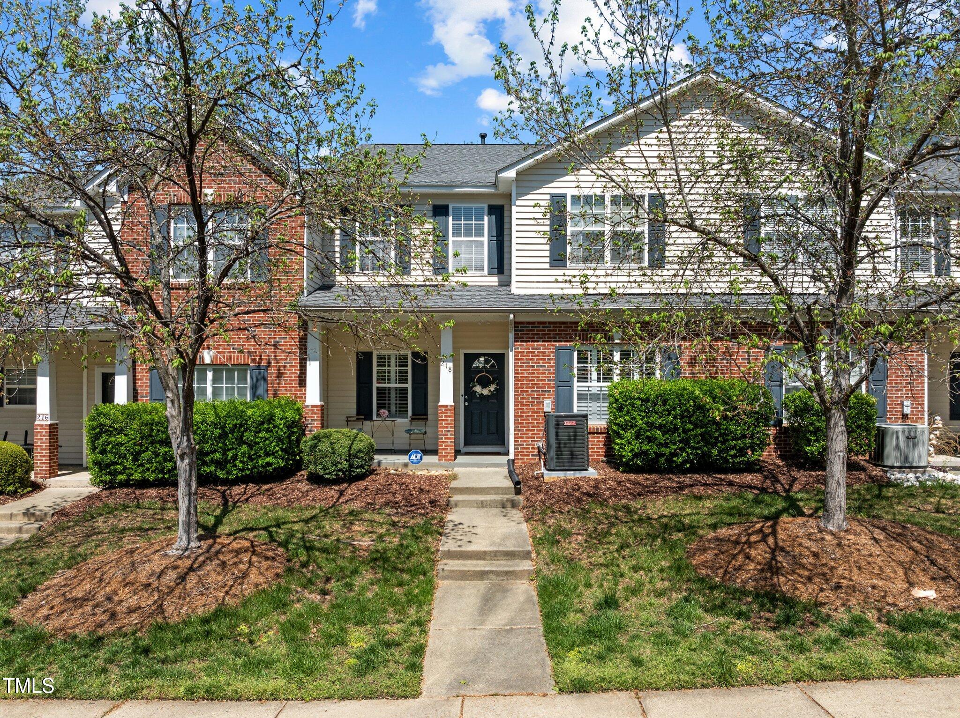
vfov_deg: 56.8
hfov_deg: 71.6
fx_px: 665
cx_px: 480
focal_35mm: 24
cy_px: 359
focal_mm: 12.29
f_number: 2.8
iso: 140
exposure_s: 1/2000
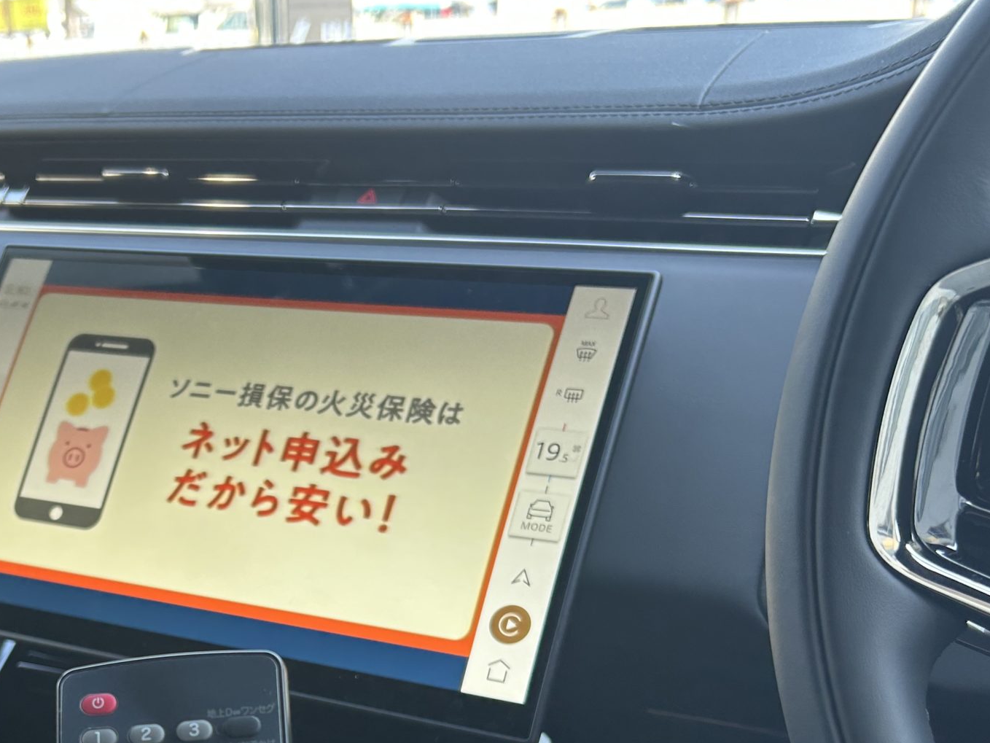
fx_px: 1402
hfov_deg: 37.5
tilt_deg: -24.5
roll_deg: +3.5
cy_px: 678
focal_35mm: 49
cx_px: 200
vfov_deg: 28.5
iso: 64
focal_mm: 5.7
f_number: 1.5
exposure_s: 1/150
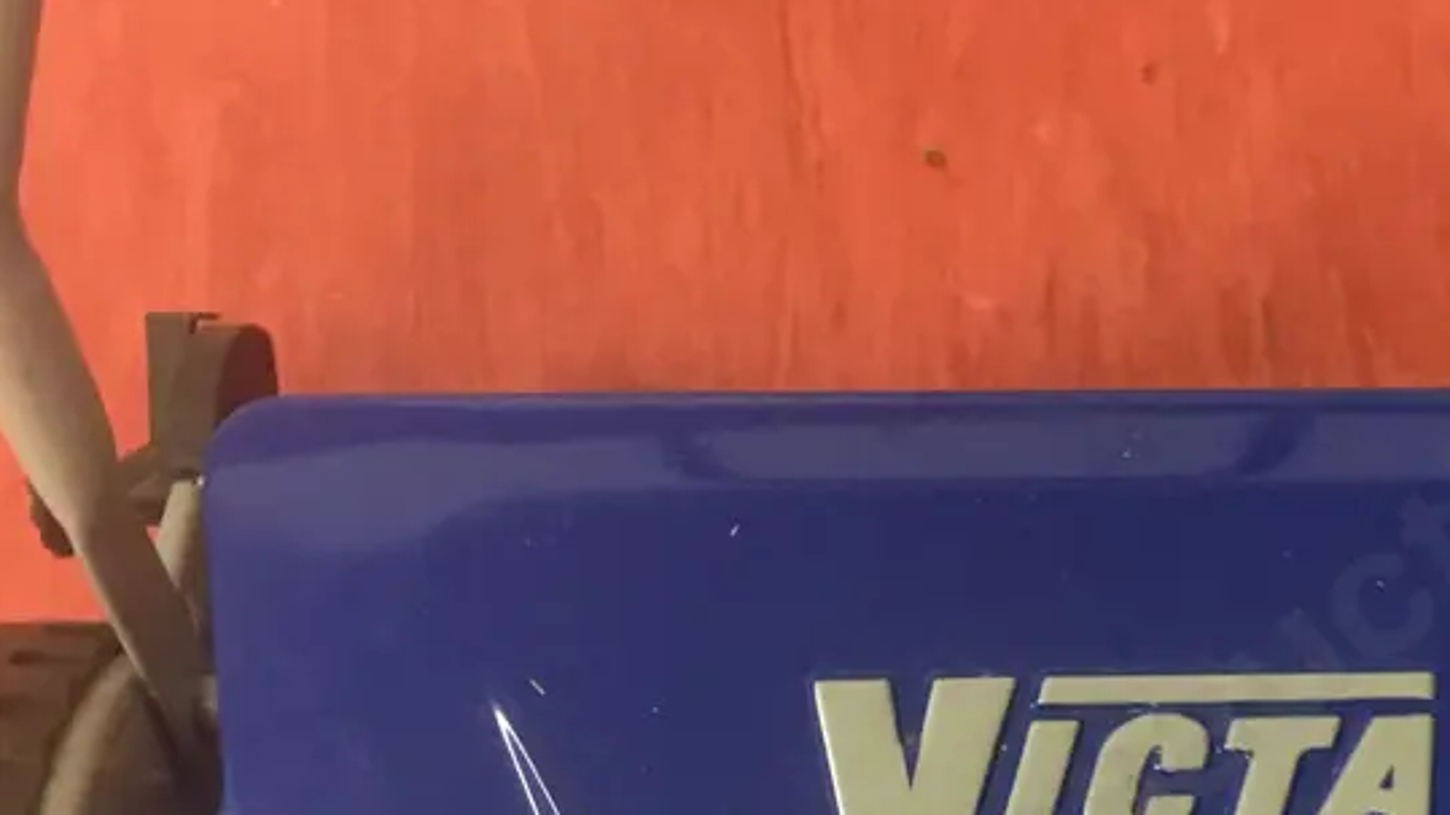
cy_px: 818
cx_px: 1095
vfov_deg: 19.5
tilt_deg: -75.3
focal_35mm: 60
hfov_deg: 34.1
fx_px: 2307
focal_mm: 4.15
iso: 320
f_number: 2.2
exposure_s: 1/17
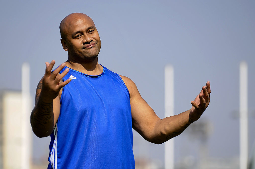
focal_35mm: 170
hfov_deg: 12.1
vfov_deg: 8.1
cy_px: 84
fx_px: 1203
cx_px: 128
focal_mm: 170
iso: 200
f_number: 2.8
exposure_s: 1/2500
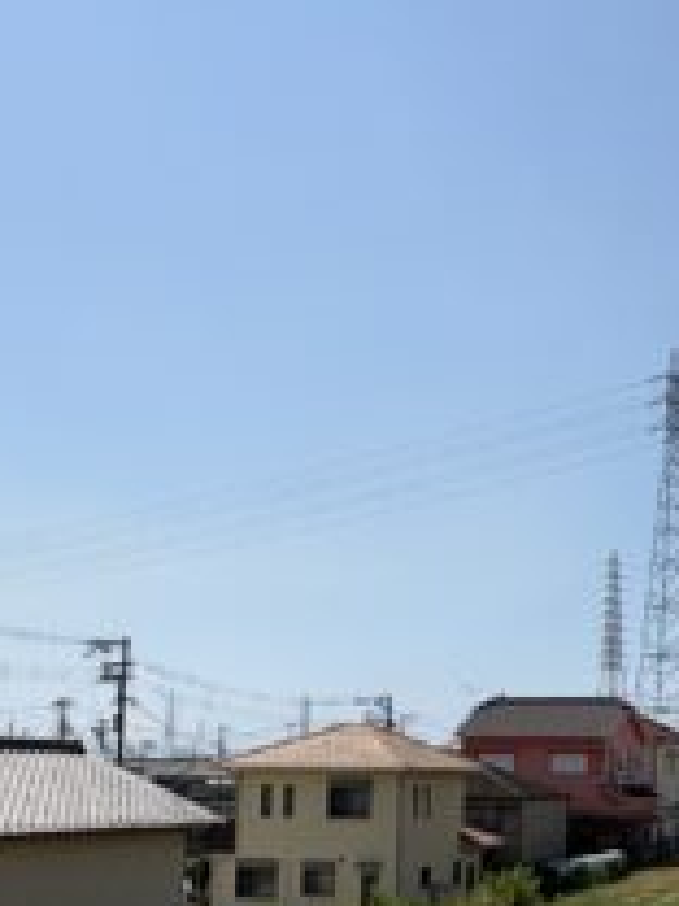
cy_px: 621
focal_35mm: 49
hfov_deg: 28.3
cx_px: 633
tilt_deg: +7.8
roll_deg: +0.1
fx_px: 1282
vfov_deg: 38.4
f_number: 2.2
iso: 50
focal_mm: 2.22
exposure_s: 1/3906
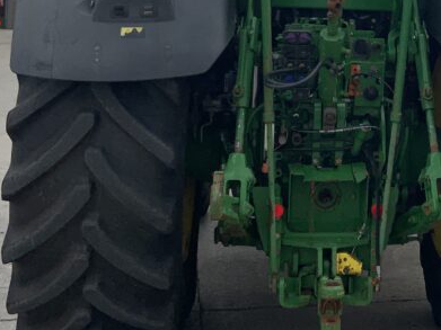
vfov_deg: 18.9
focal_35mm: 76
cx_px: 407
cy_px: 16
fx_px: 968
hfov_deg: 24.8
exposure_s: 1/2058
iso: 16
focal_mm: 3
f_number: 1.8
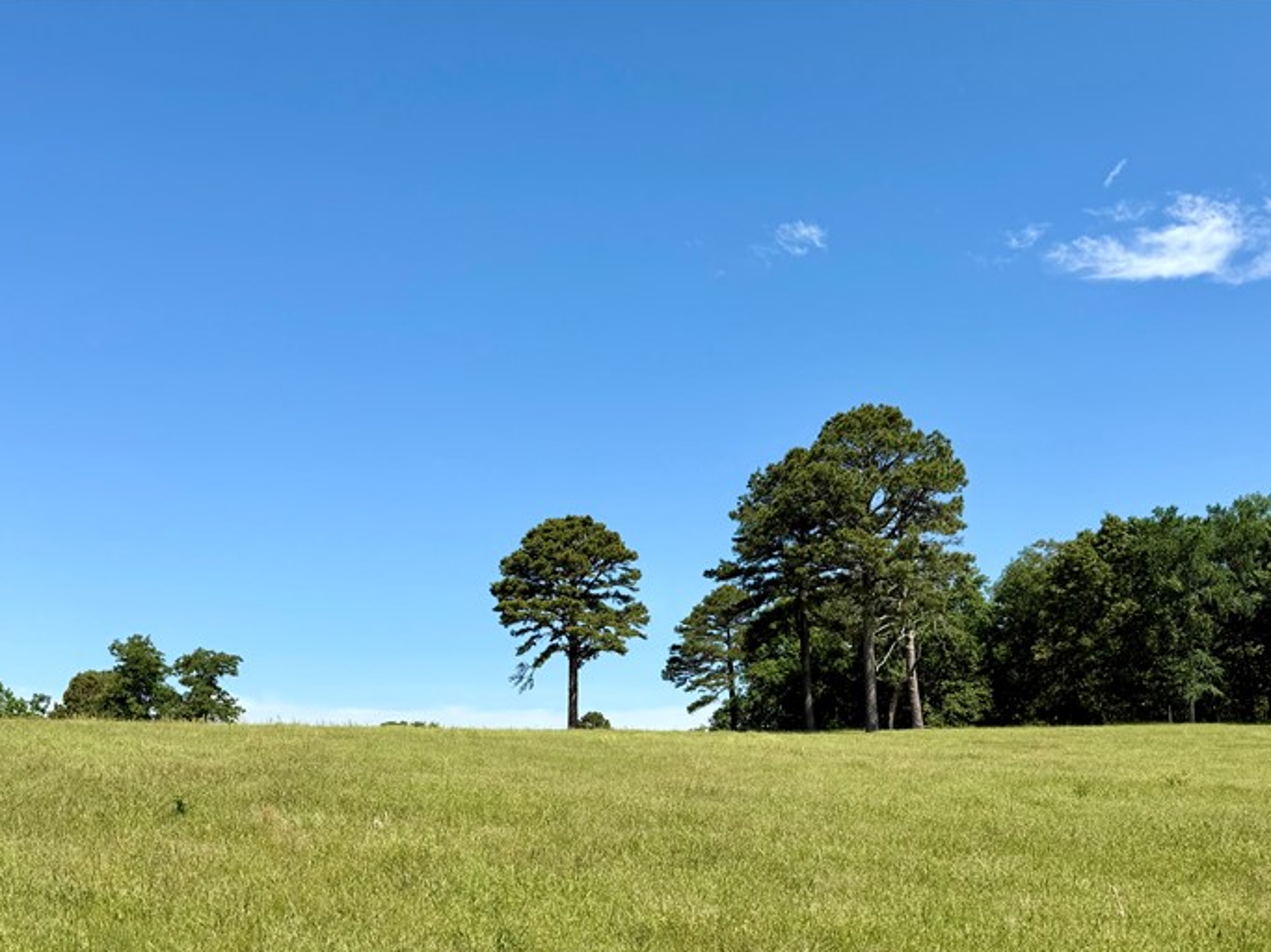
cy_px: 708
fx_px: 1322
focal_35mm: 36
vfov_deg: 38.7
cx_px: 551
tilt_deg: +4.2
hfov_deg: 51.2
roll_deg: +1.8
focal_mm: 6.76
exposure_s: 1/4975
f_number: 1.78
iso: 80
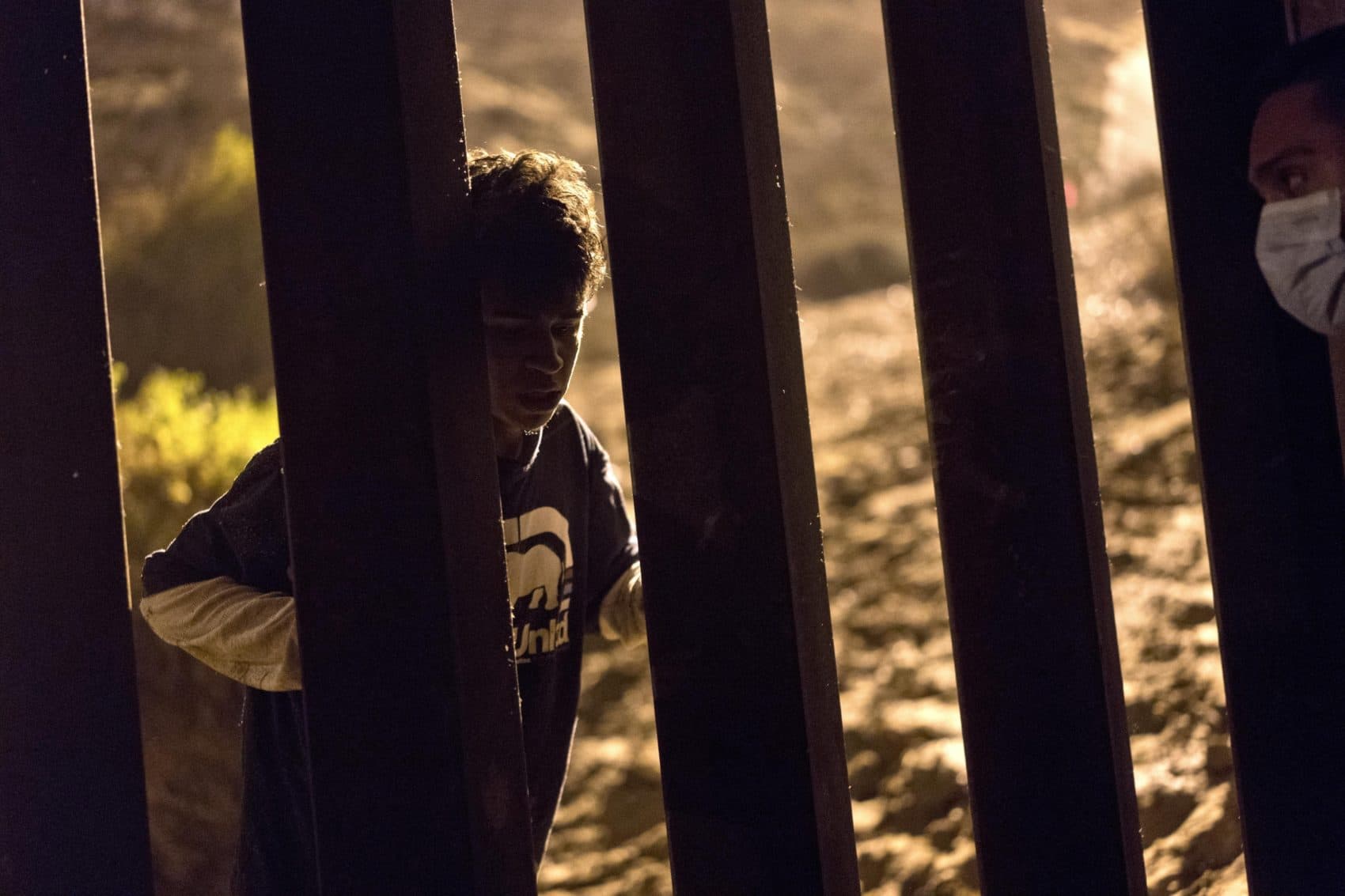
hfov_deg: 36.2
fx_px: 2055
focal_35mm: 55
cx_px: 672
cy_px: 448
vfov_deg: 24.6
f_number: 1.8
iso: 6400
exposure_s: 1/40
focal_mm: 55
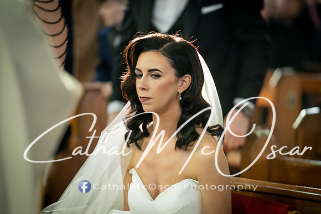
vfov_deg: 6.9
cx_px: 160
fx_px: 1784
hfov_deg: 10.3
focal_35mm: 200
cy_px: 107
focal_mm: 200
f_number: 2.8
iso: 1000
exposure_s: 1/125
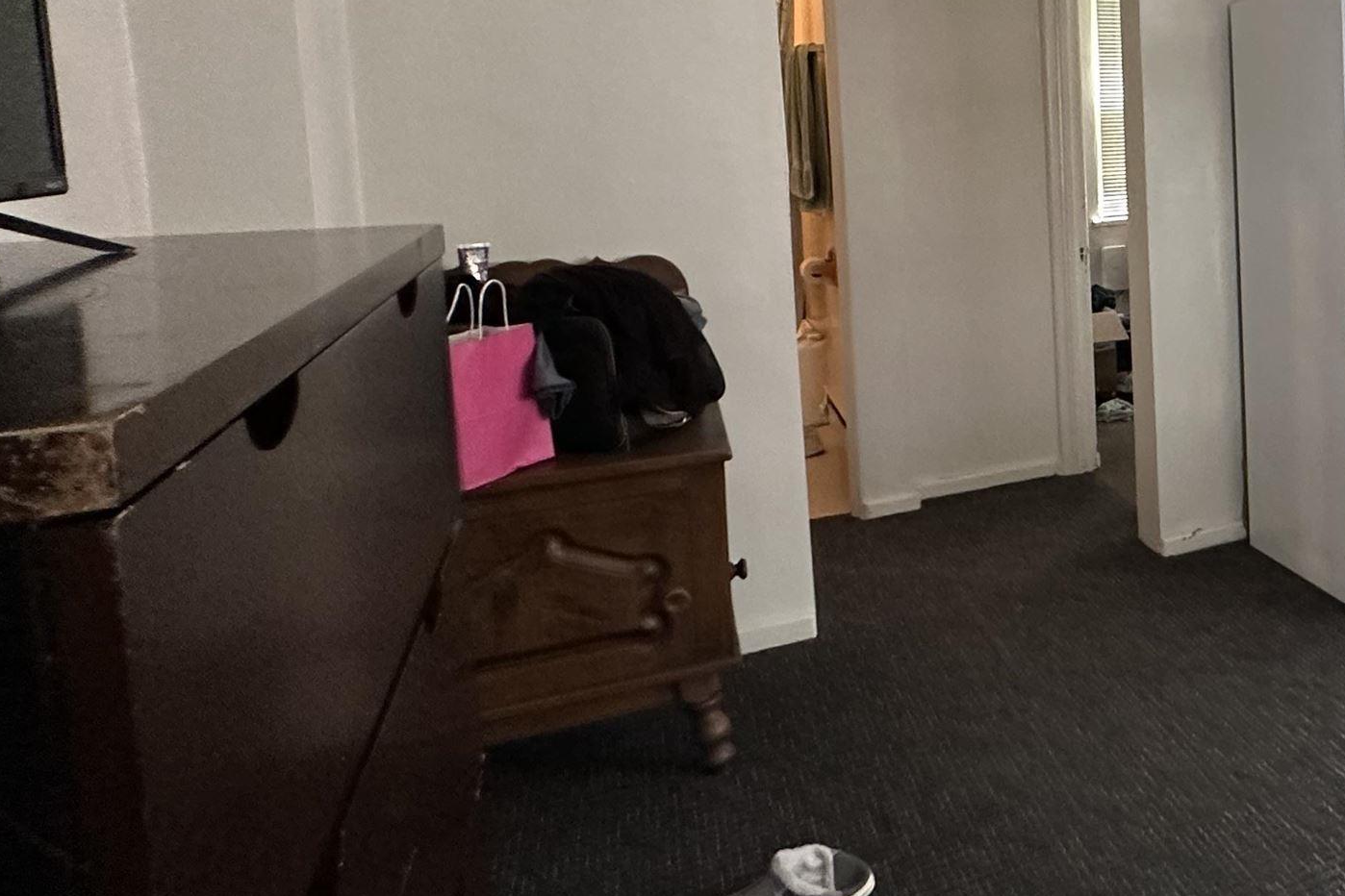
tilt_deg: -4.7
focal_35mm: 32
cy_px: 208
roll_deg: +0.9
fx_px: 1195
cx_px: 1375
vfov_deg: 39.8
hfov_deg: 47.6
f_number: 2.2
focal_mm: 2.22
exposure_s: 1/60
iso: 320
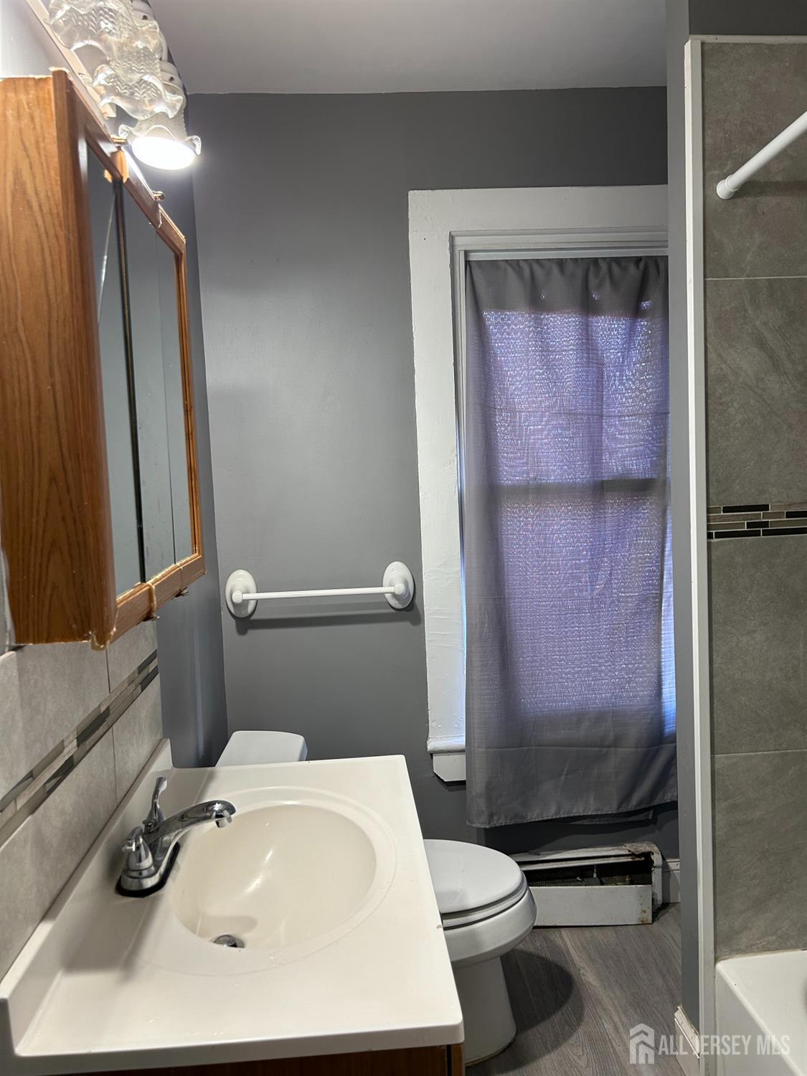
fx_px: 808
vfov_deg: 67.3
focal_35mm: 26
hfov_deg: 53.1
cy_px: 538
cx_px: 404
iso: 100
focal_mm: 5.7
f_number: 1.5
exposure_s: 1/60
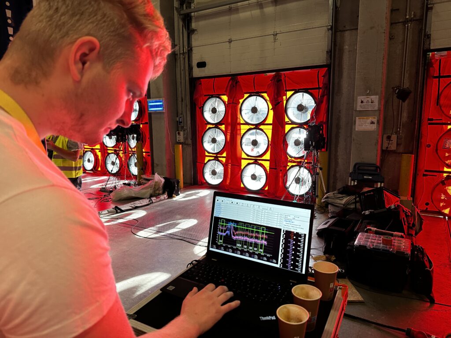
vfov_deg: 56.8
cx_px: 226
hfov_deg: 71.6
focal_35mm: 24
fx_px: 313
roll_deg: +1.3
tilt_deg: -9.2
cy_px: 169
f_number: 1.78
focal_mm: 6.86
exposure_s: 1/77
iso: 160
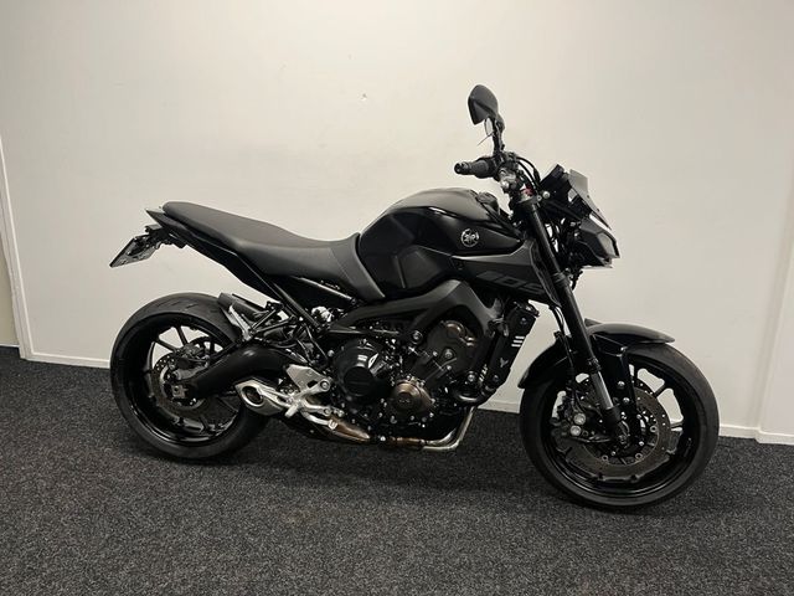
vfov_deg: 53.1
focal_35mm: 26
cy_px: 298
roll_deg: -0.7
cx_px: 397
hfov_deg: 67.3
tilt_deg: -15.2
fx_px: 596
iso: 100
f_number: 1.6
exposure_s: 1/50
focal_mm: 5.1
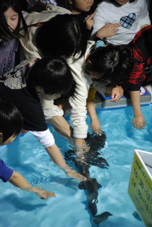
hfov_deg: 9.0
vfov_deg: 13.4
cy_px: 114
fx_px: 966
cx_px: 76
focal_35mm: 153
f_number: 4.8
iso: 1600
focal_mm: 102
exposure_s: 1/125
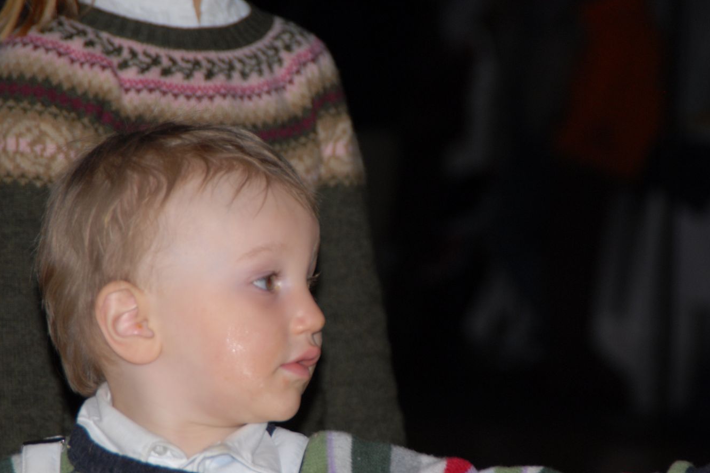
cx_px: 388
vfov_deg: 6.4
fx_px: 4260
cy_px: 273
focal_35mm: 216
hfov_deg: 9.5
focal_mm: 120
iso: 250
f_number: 5.6
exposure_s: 1/60
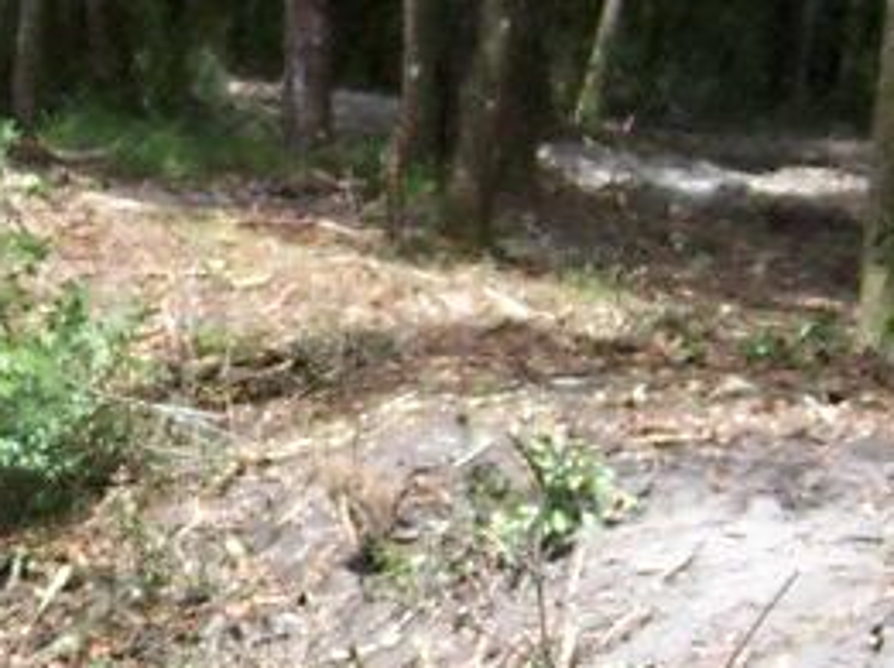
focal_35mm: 152
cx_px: 116
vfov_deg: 9.7
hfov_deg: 12.9
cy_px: 418
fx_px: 3920
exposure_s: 1/250
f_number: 3.4
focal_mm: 5.5
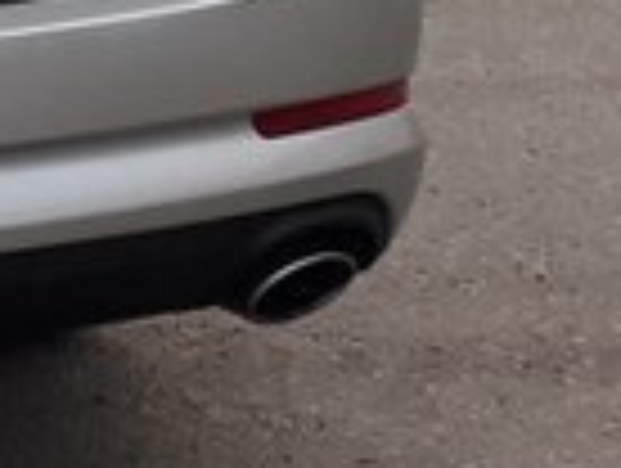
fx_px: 2318
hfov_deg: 12.6
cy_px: -164
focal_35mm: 129
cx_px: -765
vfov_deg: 11.2
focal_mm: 3.6
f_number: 1.9
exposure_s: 1/110
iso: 40
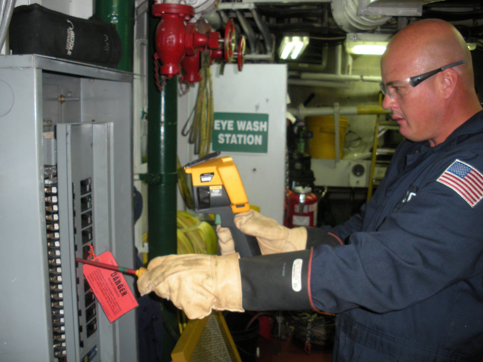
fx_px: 502
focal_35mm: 36
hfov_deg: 51.4
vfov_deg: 39.7
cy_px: 181
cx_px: 242
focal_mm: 6.3
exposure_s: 1/30
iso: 115
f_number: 3.5
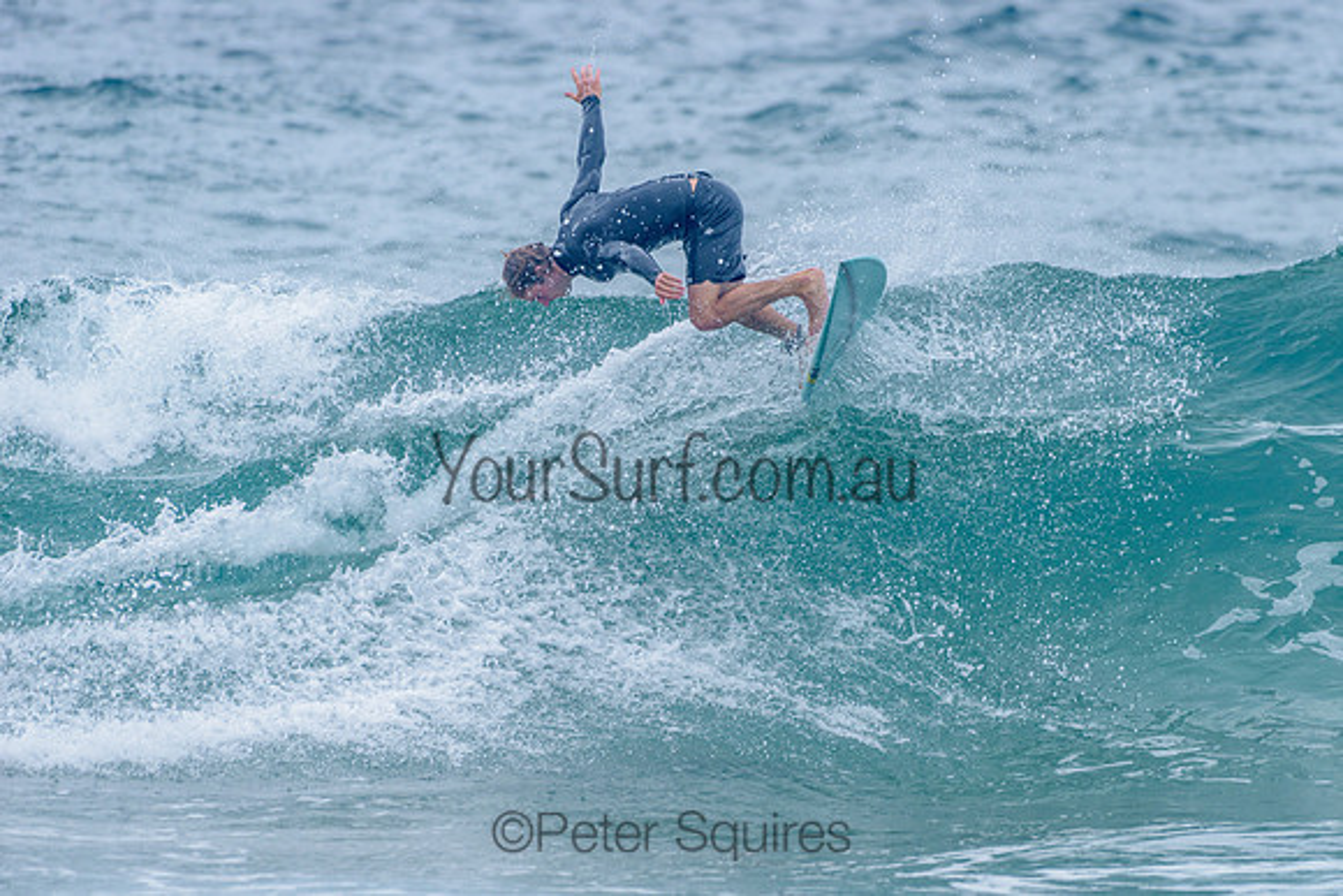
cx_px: 823
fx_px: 22866
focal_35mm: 613
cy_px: 549
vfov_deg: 2.2
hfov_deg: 3.4
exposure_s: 1/2000
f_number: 5.6
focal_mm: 500
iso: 200
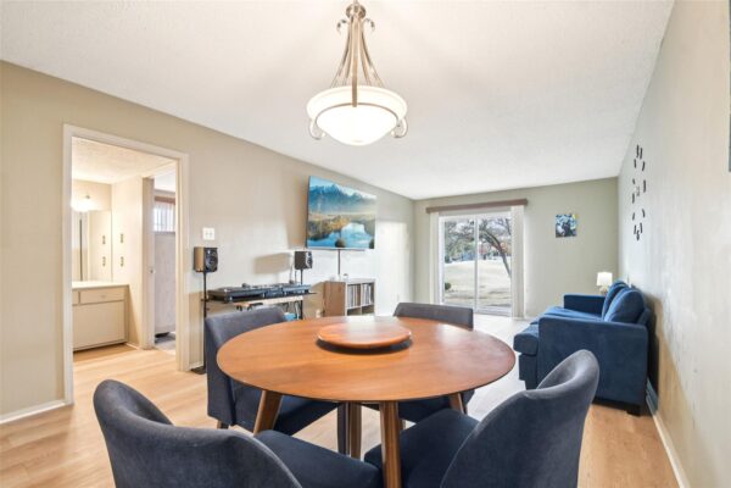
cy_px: 244
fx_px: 305
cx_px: 366
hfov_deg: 100.4
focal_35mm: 15
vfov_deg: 77.3
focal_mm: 10
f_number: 8
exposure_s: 1/3.33
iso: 400
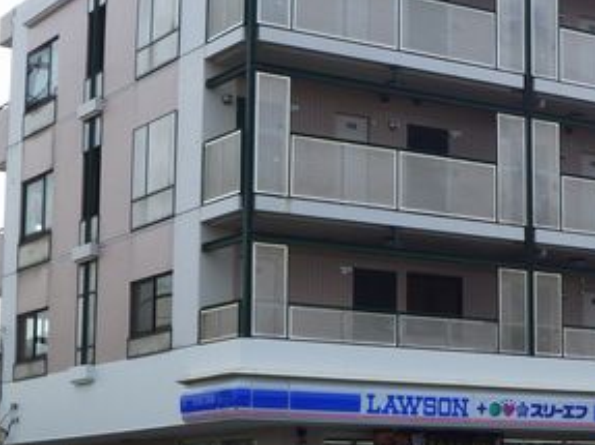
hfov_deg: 20.1
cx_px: 522
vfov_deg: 15.4
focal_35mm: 96
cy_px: 277
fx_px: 1649
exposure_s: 1/400
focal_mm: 7.7
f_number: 4
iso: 80
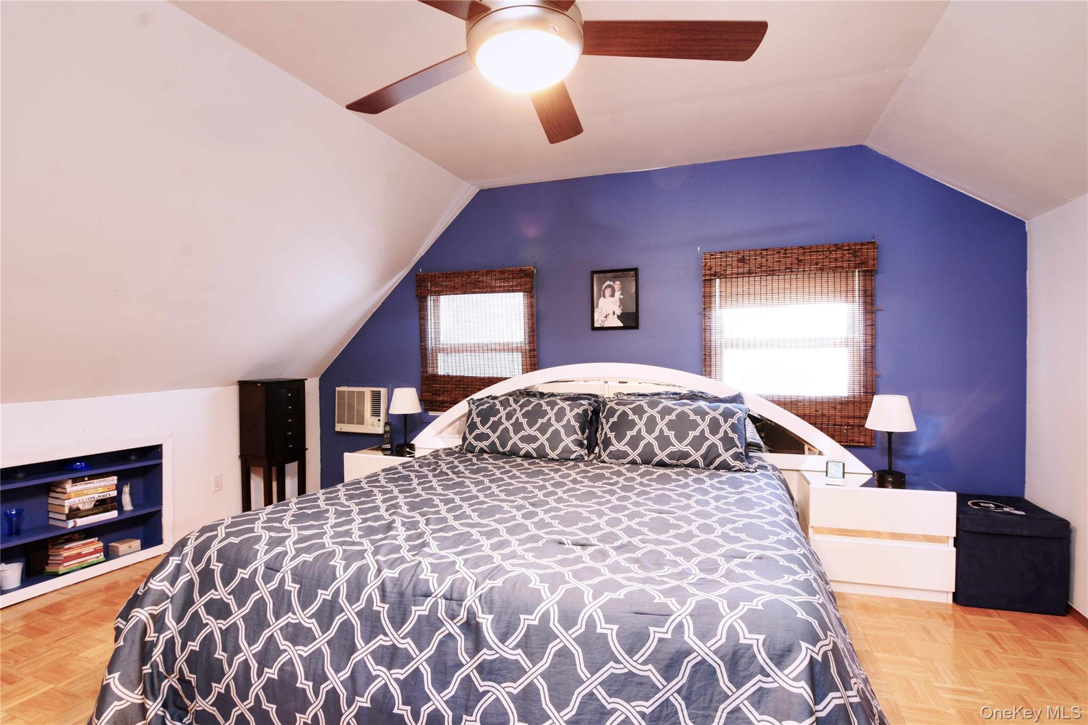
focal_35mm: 16
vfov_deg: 72.0
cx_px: 544
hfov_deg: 95.0
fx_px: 499
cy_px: 362
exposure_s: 1/1.25
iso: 320
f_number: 9
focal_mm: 11
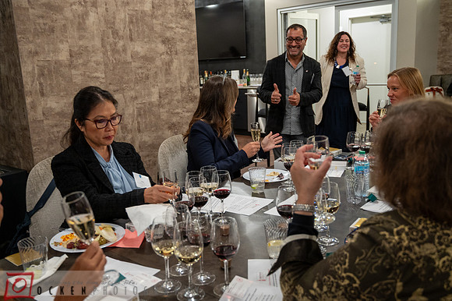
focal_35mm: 34
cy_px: 150
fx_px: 427
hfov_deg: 55.8
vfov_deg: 38.8
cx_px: 226
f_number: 4
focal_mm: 34
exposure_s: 1/100
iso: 2000
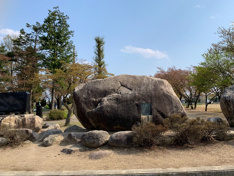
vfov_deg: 46.8
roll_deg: +1.2
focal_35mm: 30
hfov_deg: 59.8
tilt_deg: +4.2
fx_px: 203
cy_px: 92
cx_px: 130
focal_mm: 4.25
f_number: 1.8
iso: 25
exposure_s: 1/2208
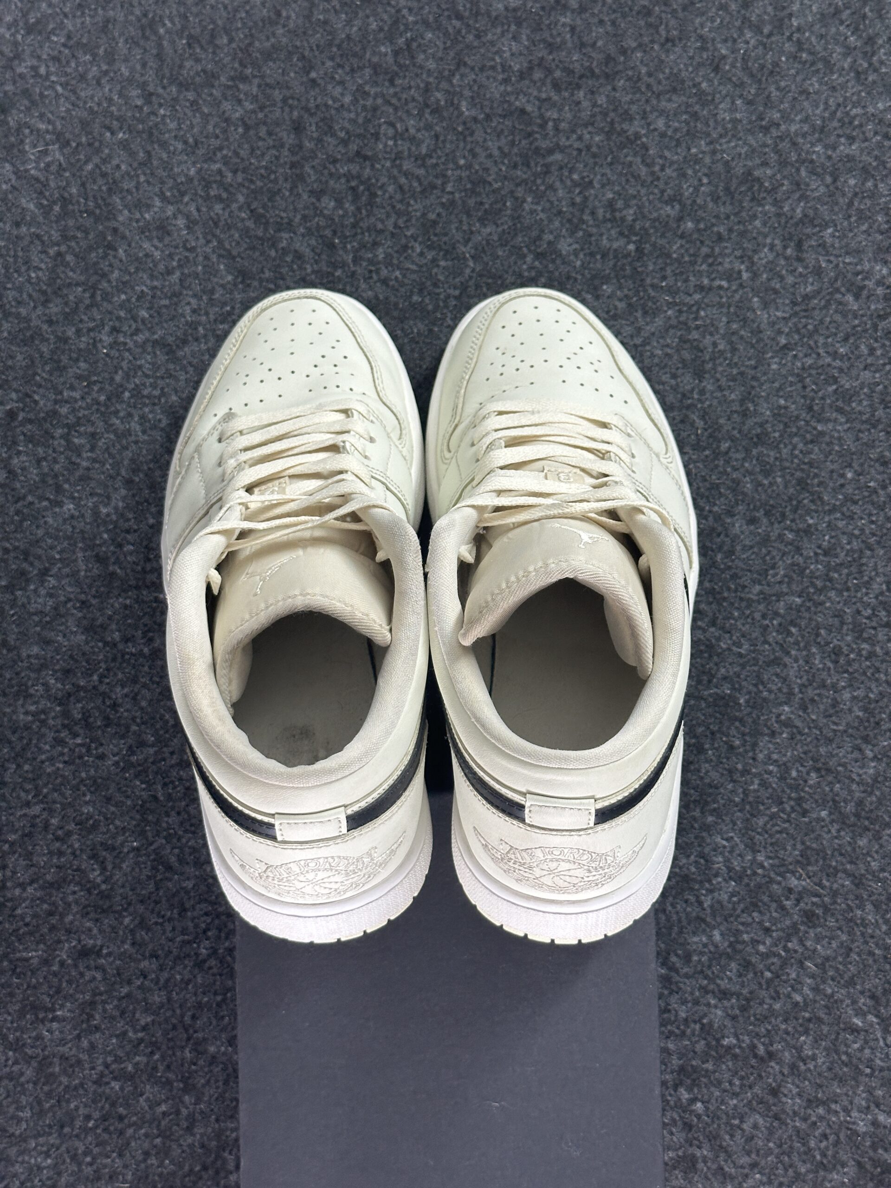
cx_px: 446
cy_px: 594
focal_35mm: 48
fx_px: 1647
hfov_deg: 30.3
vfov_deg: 39.7
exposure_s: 1/50
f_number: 1.78
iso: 200
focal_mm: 6.86
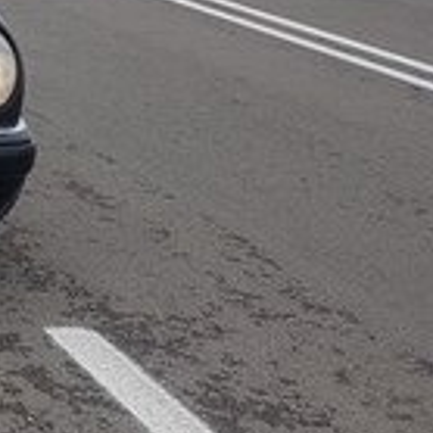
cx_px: -327
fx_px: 1543
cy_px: -73
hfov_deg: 14.3
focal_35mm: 109
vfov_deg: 15.5
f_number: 1.7
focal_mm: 4.2
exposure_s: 1/1356
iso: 40
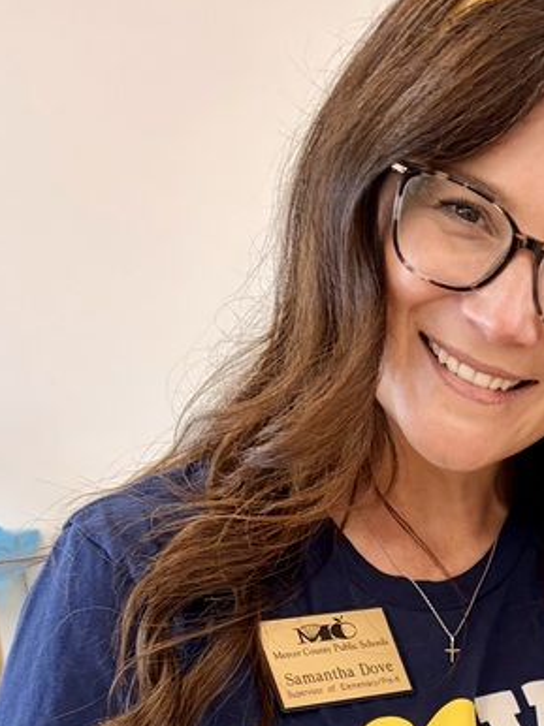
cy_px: 897
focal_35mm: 69
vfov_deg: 25.1
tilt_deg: -18.3
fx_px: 1447
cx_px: 593
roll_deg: +0.8
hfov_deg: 20.3
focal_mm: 5.96
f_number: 1.6
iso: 125
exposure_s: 1/60
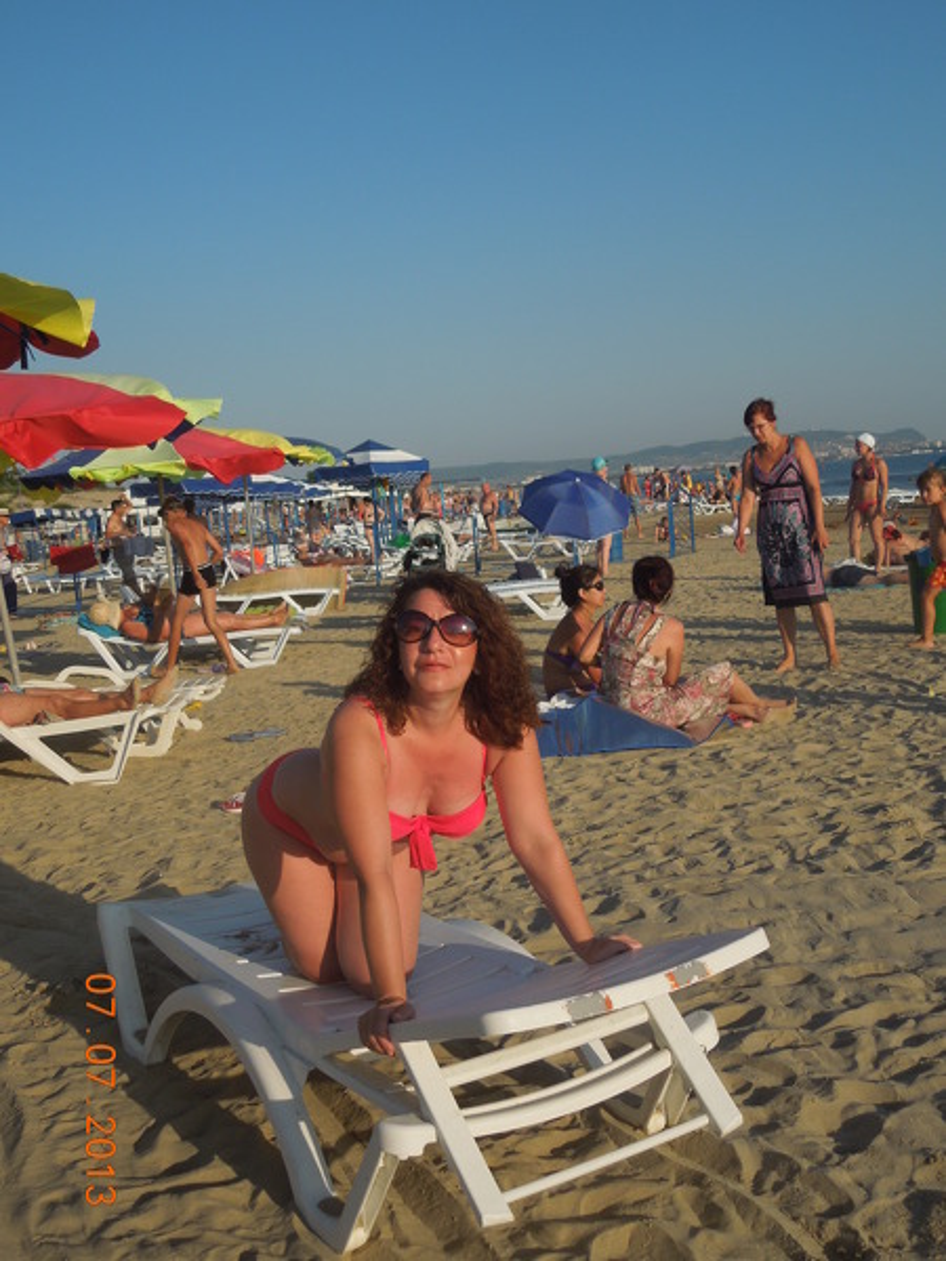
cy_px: 630
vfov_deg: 47.9
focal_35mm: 39
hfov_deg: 36.8
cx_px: 473
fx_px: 1421
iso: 100
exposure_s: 1/320
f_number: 7.6
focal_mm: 7
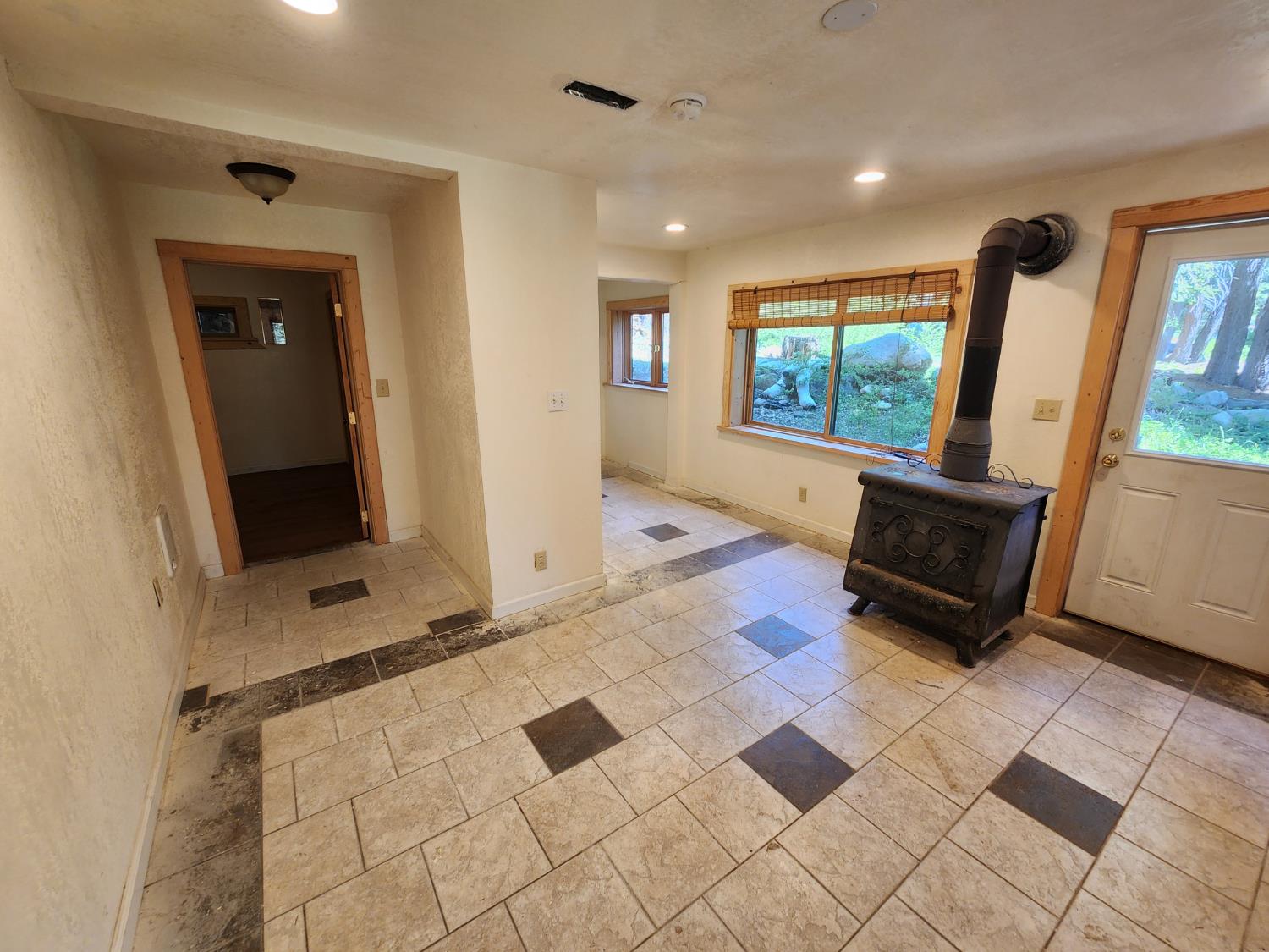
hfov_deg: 106.2
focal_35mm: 13
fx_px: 477
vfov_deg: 89.9
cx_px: 634
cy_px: 476
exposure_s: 1/60
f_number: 2.2
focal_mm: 2.2
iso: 200
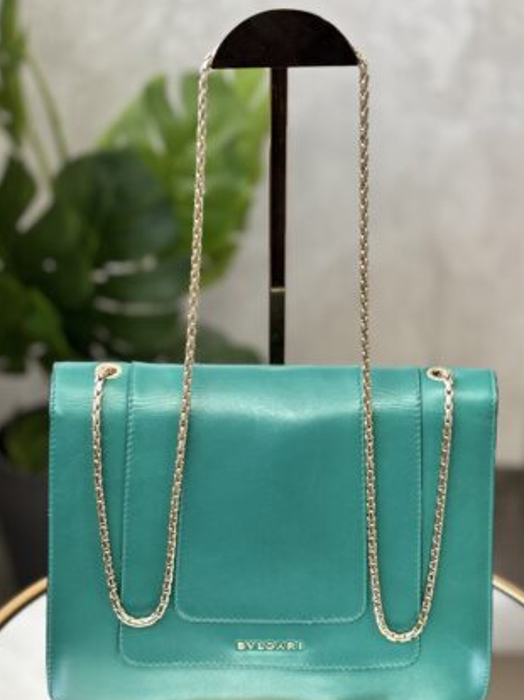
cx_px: 286
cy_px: 373
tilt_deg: -24.4
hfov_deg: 21.9
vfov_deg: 29.0
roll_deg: -1.5
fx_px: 1354
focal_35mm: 67
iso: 125
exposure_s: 1/60
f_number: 1.6
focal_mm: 5.96
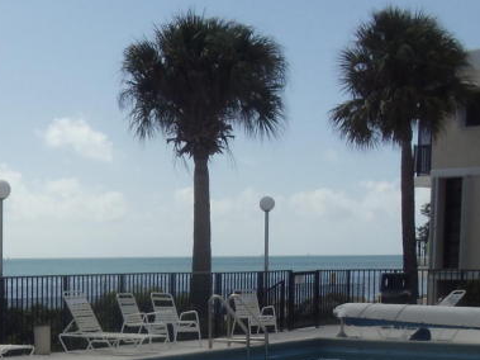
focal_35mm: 119
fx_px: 1650
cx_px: -100
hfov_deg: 15.9
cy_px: 384
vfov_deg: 12.3
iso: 100
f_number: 7.1
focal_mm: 6
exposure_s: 1/800
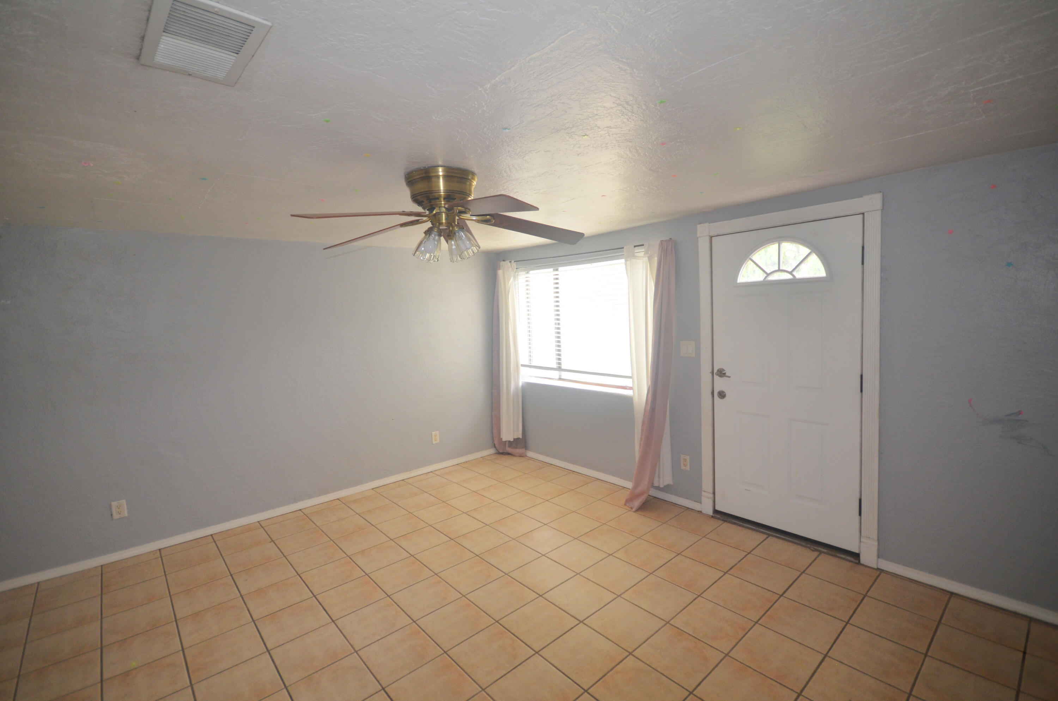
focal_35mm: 16
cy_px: 350
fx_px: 484
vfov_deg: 71.8
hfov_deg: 95.1
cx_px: 529
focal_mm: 11
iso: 560
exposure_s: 1/60
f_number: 4.2
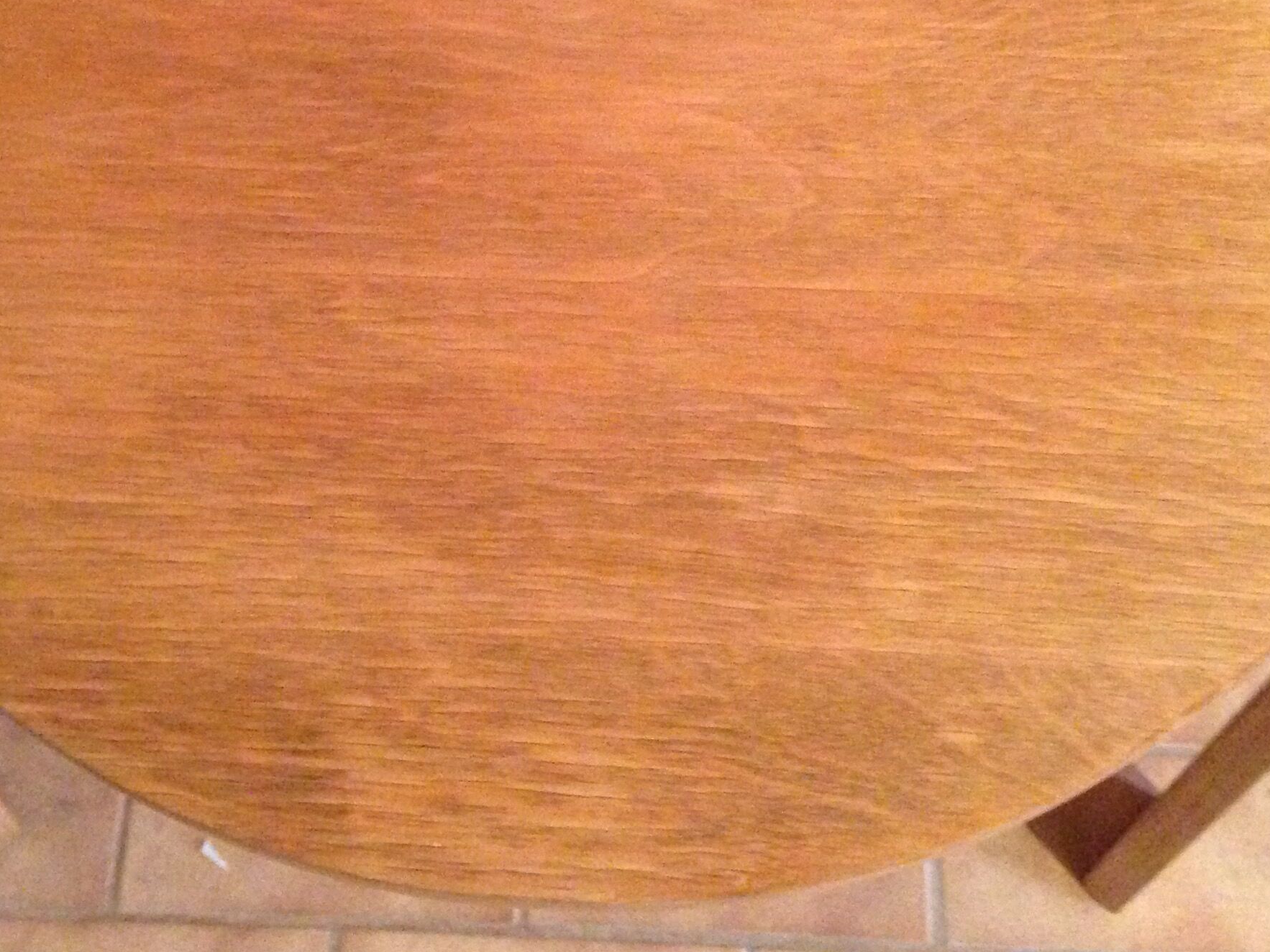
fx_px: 2238
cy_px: 119
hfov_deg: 31.6
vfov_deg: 23.5
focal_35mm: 61
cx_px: 552
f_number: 2.4
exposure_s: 1/15
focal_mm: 4.12
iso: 640
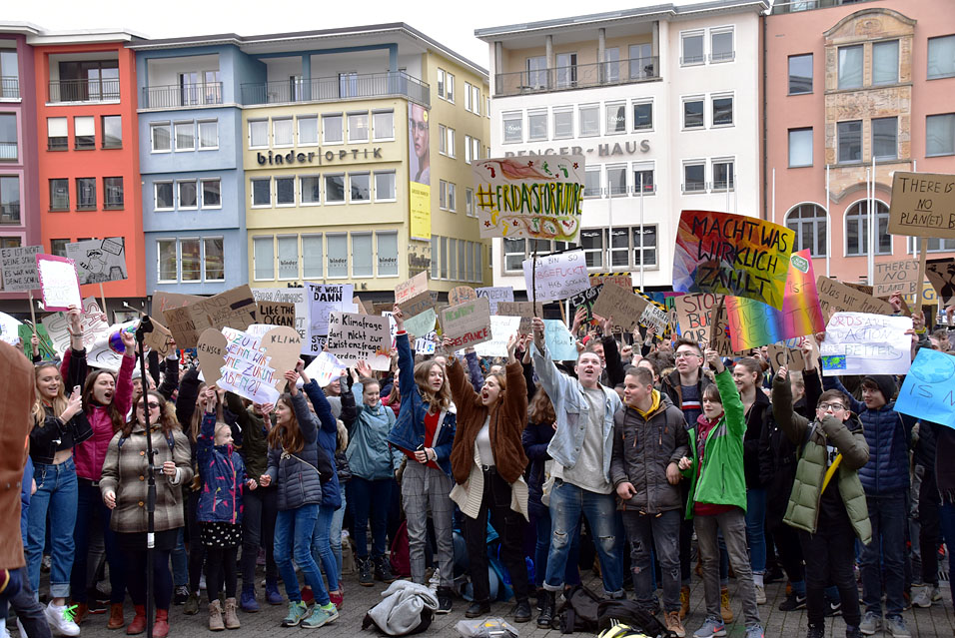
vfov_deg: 30.9
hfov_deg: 44.9
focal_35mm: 44
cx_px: 478
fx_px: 1155
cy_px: 319
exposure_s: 1/125
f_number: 9
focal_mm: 29
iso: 400
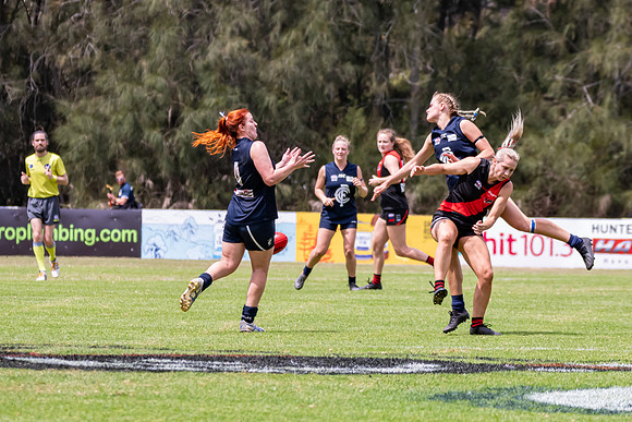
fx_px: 7352
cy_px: 244
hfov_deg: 4.9
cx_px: 397
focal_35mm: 419
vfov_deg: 3.3
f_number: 6.3
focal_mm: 200
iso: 800
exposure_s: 1/3200
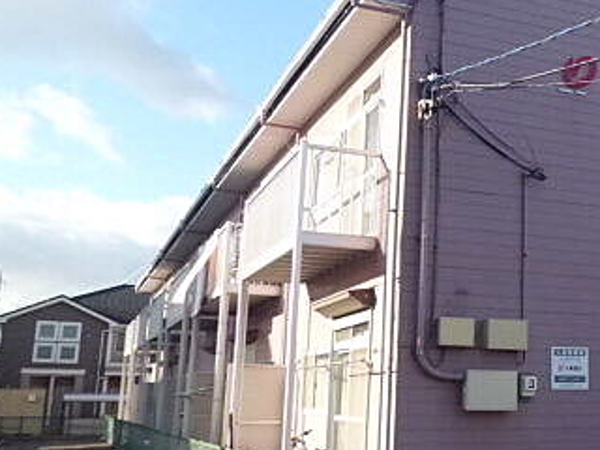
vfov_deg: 28.0
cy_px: 204
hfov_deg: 34.7
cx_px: 544
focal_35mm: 52
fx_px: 901
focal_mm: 4.7
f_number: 7.9
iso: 200
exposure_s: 1/200
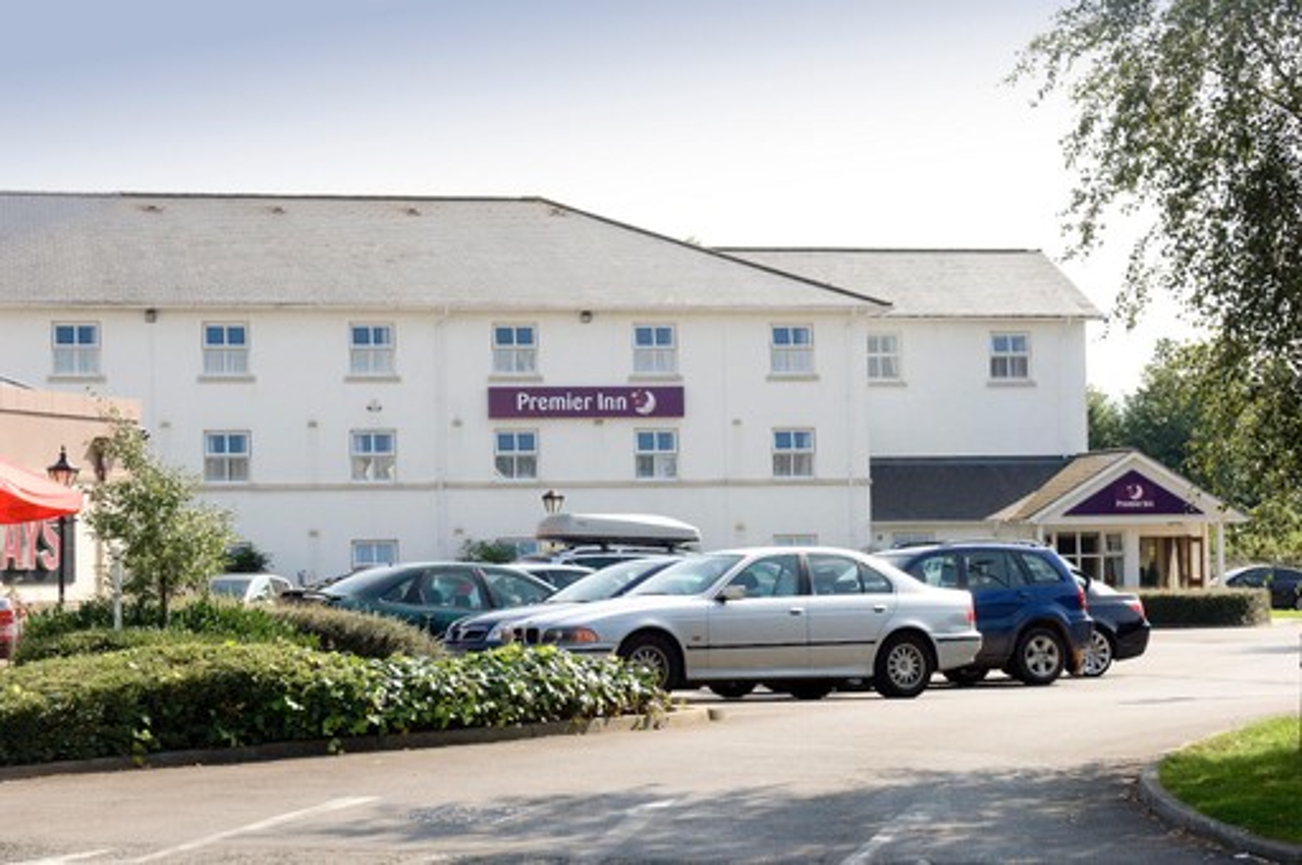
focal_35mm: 84
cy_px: 432
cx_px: 651
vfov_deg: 16.2
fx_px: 3034
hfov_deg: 24.2
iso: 400
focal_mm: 56
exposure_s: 1/640
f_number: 8
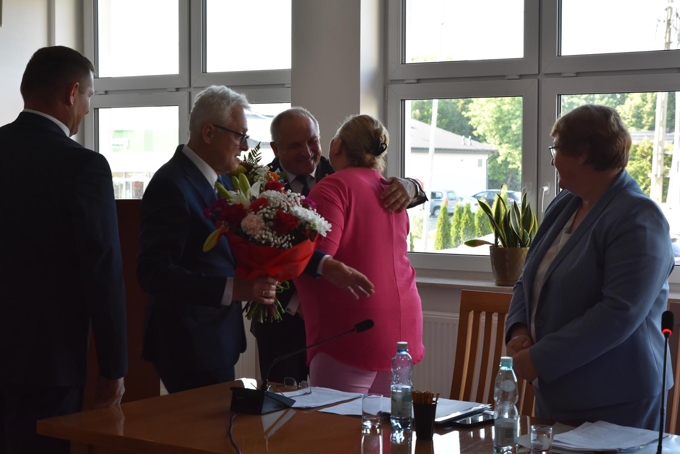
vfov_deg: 19.7
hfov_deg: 29.2
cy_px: 227
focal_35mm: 69
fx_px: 1303
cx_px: 340
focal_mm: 46
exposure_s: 1/160
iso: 800
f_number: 6.3
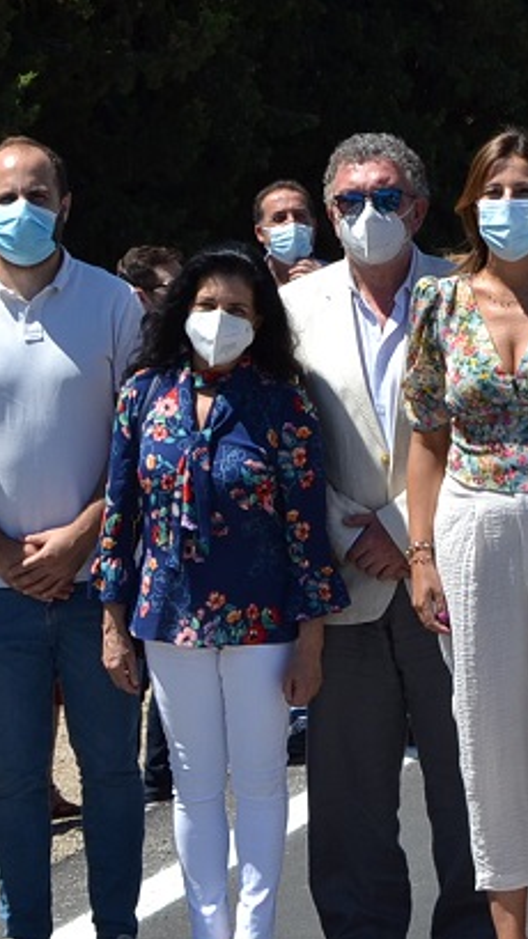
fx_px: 4021
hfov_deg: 7.4
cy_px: 365
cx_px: 822
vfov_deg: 13.3
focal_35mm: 162
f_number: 7.1
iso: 100
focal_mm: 35
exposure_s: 1/250
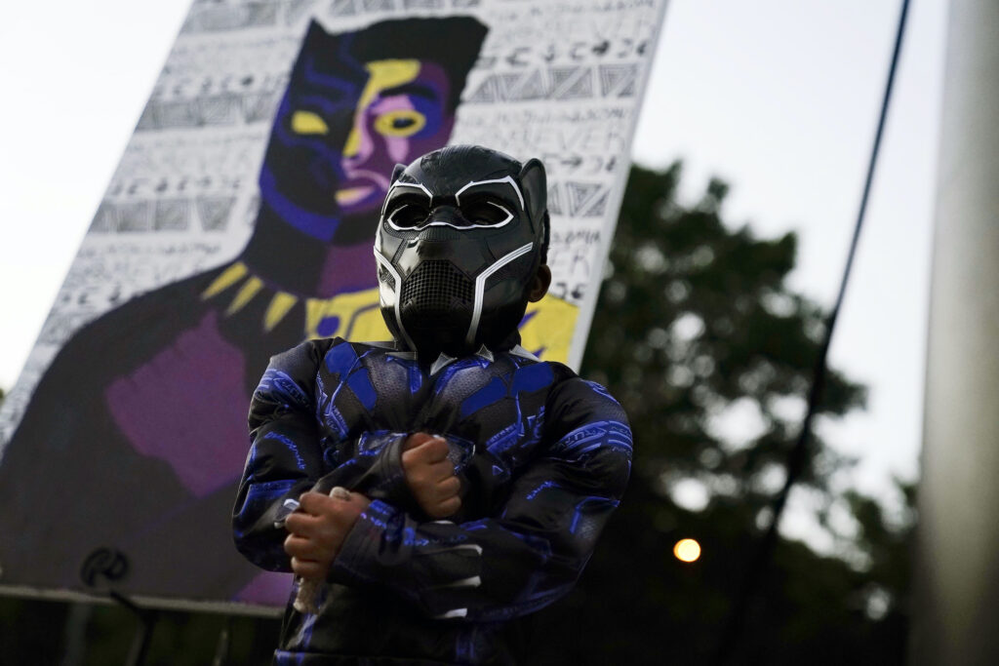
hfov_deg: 34.5
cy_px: 333
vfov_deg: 23.4
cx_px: 500
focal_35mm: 58
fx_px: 1610
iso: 4000
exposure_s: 1/640
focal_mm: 58
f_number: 2.8
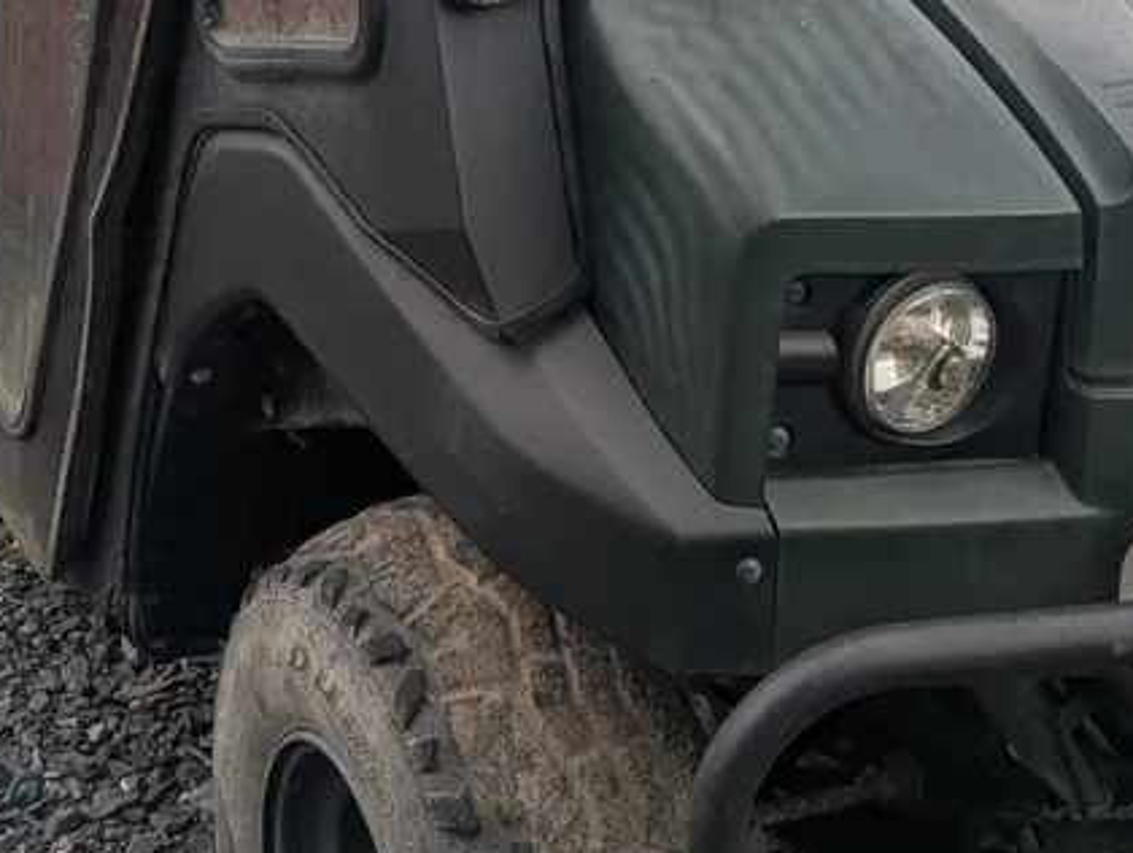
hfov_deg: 23.8
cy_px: -119
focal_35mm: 82
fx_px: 2687
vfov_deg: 17.3
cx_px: 599
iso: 48
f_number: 1.85
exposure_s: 1/618
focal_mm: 6.81
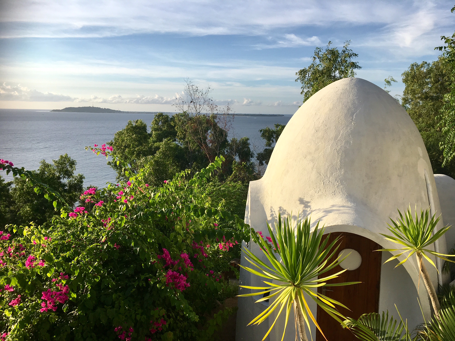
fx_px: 381
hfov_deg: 61.7
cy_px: 170
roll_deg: +0.0
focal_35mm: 29
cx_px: 228
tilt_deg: -10.3
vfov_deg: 48.2
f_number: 2.2
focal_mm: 4.15
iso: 25
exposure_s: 1/1083
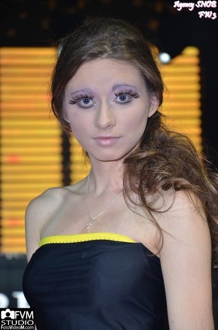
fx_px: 1438
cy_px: 165
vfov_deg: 13.1
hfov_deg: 8.7
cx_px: 109
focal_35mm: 158
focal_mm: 105
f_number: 6.3
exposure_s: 1/60
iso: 640
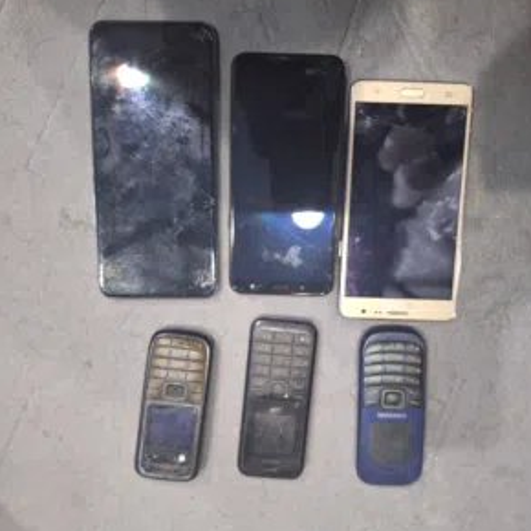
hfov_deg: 57.3
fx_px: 486
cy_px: 291
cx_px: 273
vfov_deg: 57.2
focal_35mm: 28
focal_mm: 5.54
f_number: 1.8
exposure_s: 1/25
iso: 400
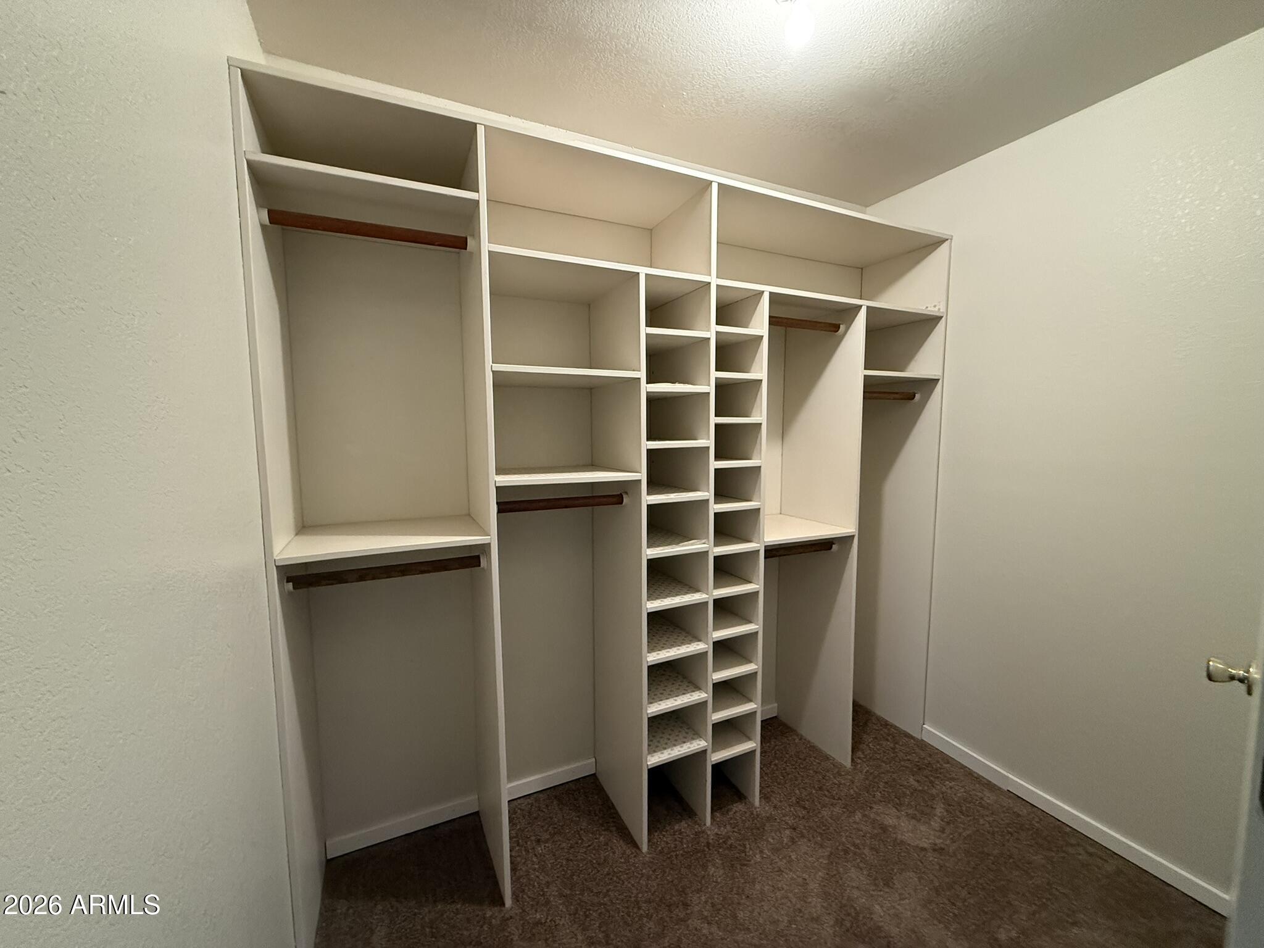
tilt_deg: -5.9
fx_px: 511
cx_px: 632
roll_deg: +0.5
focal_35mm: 14
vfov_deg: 85.7
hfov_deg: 102.1
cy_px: 474
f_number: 2.2
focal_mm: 2.22
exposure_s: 1/60
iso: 640
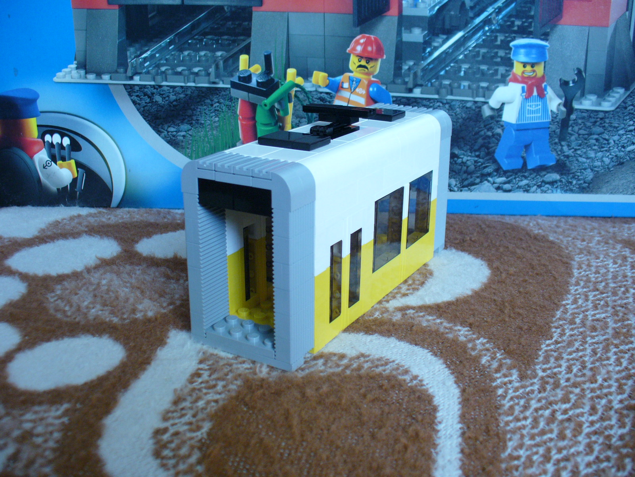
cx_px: 318
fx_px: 679
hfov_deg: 50.1
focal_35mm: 37
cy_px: 238
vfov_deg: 38.7
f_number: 2.8
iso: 200
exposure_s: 1/25
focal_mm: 6.1
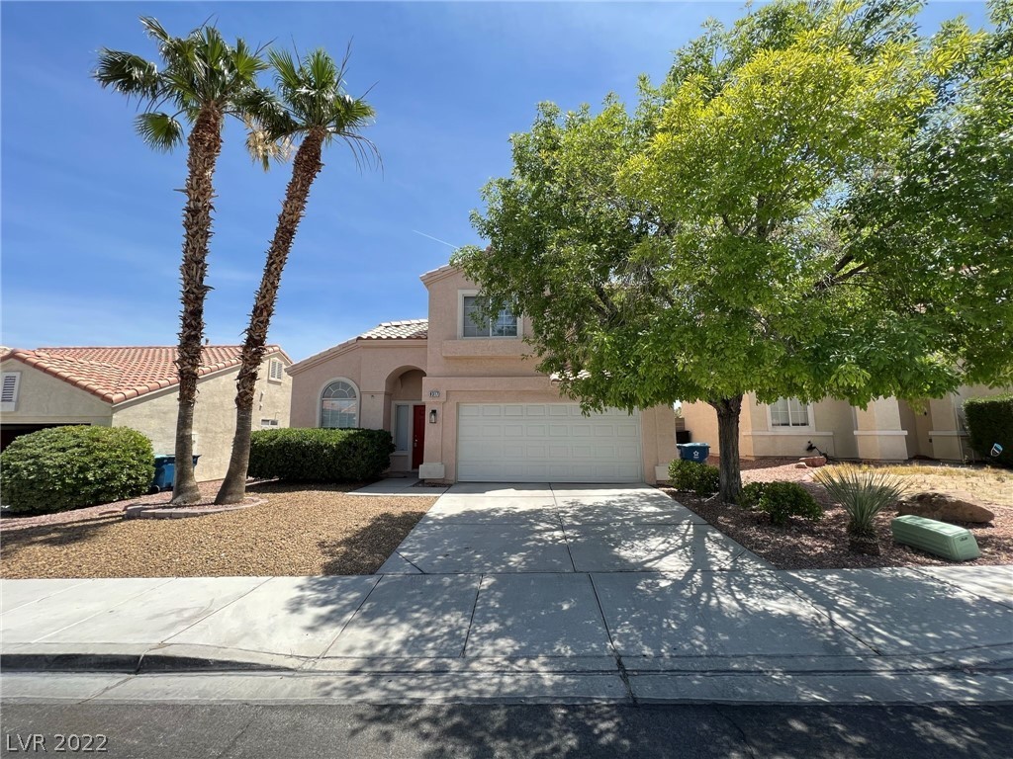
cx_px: 506
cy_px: 380
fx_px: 380
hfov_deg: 106.2
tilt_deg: +6.4
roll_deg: -0.7
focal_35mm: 13
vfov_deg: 89.9
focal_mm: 1.57
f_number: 1.8
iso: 32
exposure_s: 1/786
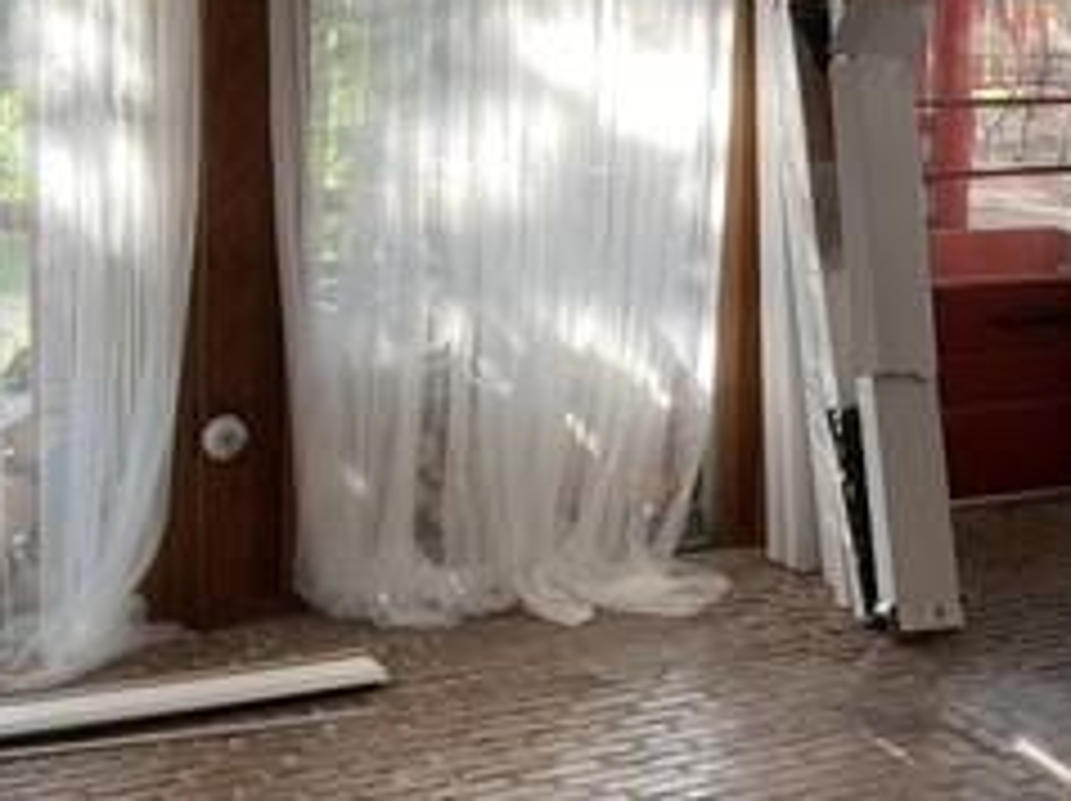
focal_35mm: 78
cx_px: 986
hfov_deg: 24.3
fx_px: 2411
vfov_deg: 18.7
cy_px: 162
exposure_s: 1/60
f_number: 1.8
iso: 40
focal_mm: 3
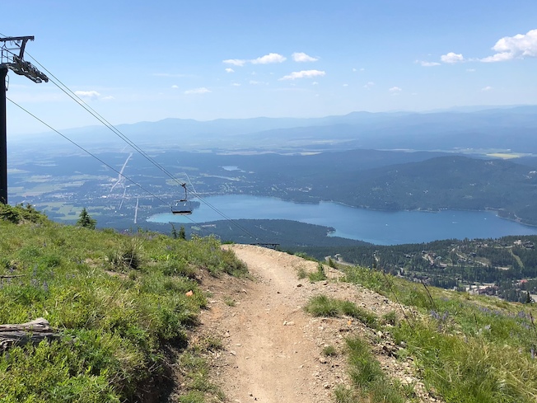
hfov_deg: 42.8
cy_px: 171
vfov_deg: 32.8
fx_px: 683
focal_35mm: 44
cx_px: 217
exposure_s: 1/2825
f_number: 1.8
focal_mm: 4
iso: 20
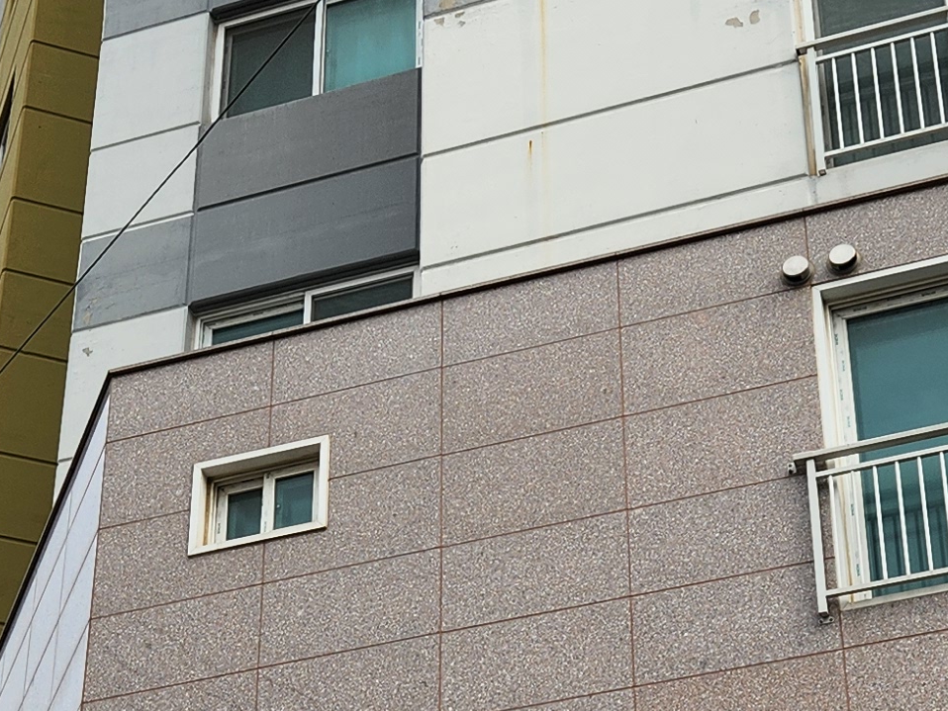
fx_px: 2630
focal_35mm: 96
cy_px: 581
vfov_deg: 15.3
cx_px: 529
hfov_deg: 20.4
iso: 20
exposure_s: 1/2635
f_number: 1.8
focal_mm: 5.4
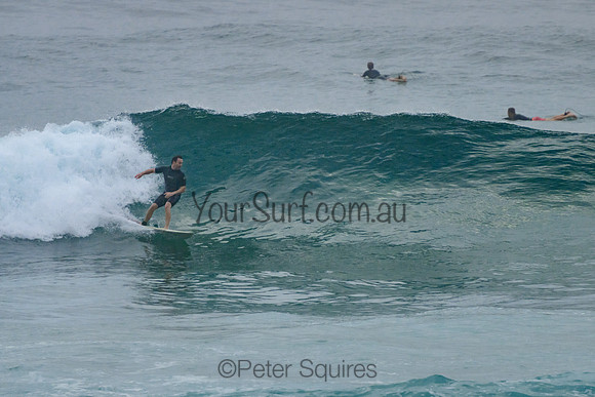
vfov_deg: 2.5
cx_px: 318
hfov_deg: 3.8
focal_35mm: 549
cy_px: 182
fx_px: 9083
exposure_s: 1/1250
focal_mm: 400
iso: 500
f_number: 5.6
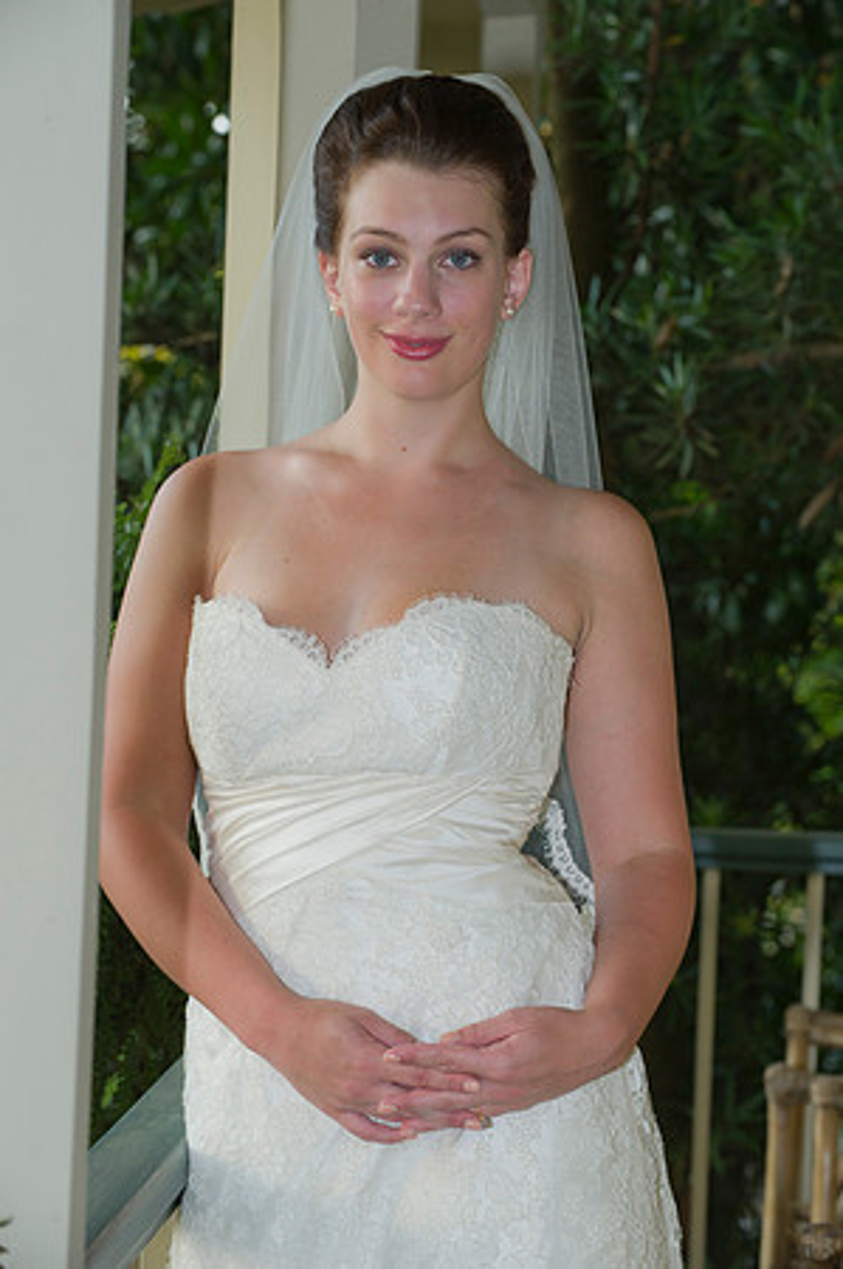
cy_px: 634
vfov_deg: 15.8
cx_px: 422
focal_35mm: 130
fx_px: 4576
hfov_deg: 10.5
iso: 400
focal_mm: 130
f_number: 7.1
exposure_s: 1/60
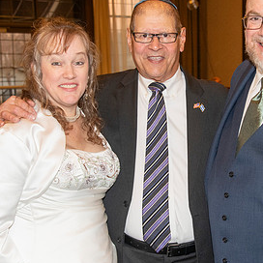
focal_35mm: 87
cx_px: 180
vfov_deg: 19.9
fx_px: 748
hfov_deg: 19.9
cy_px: 137
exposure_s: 1/60
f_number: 5.6
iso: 2000
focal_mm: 48
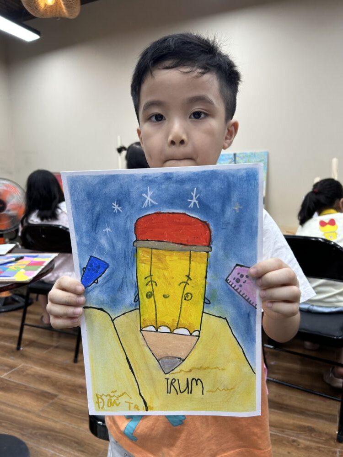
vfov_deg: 67.3
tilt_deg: -8.1
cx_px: 172
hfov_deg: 53.1
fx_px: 344
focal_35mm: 26
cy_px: 228
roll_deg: +0.3
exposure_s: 1/100
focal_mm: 5.7
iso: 50
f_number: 1.5
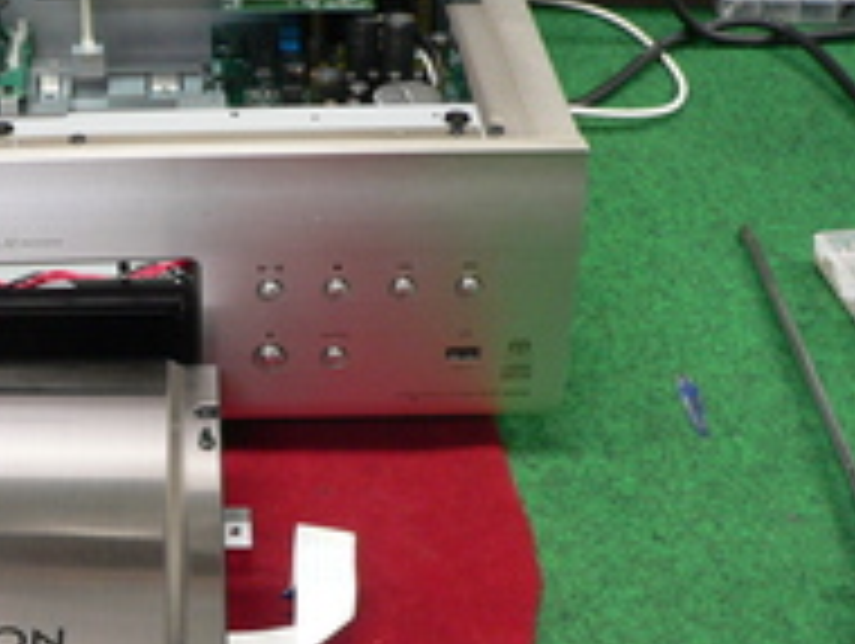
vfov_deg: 20.4
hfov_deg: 26.0
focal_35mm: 72
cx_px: 68
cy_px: 426
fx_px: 1781
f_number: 2.8
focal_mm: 6
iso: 200
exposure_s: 1/15
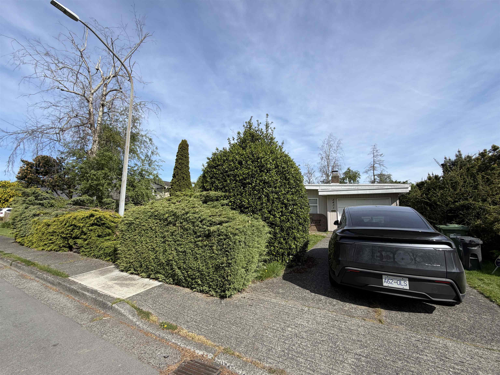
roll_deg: +0.4
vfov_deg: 85.7
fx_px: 202
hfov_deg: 102.1
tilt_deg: +7.3
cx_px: 250
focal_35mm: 14
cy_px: 188
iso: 20
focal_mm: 2.22
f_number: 2.2
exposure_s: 1/779
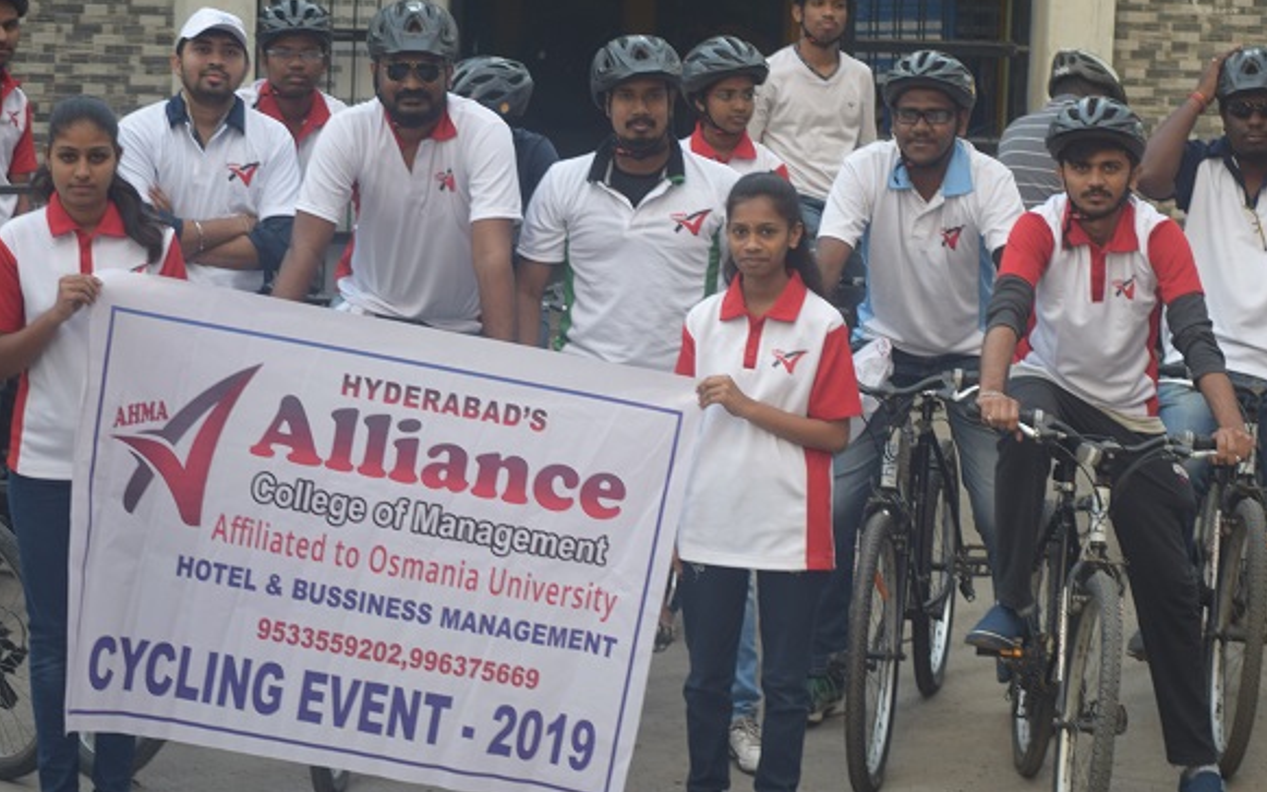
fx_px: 3995
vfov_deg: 11.3
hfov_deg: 18.0
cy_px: 361
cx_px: 683
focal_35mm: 116
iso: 200
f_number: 4.2
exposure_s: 1/60
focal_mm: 55
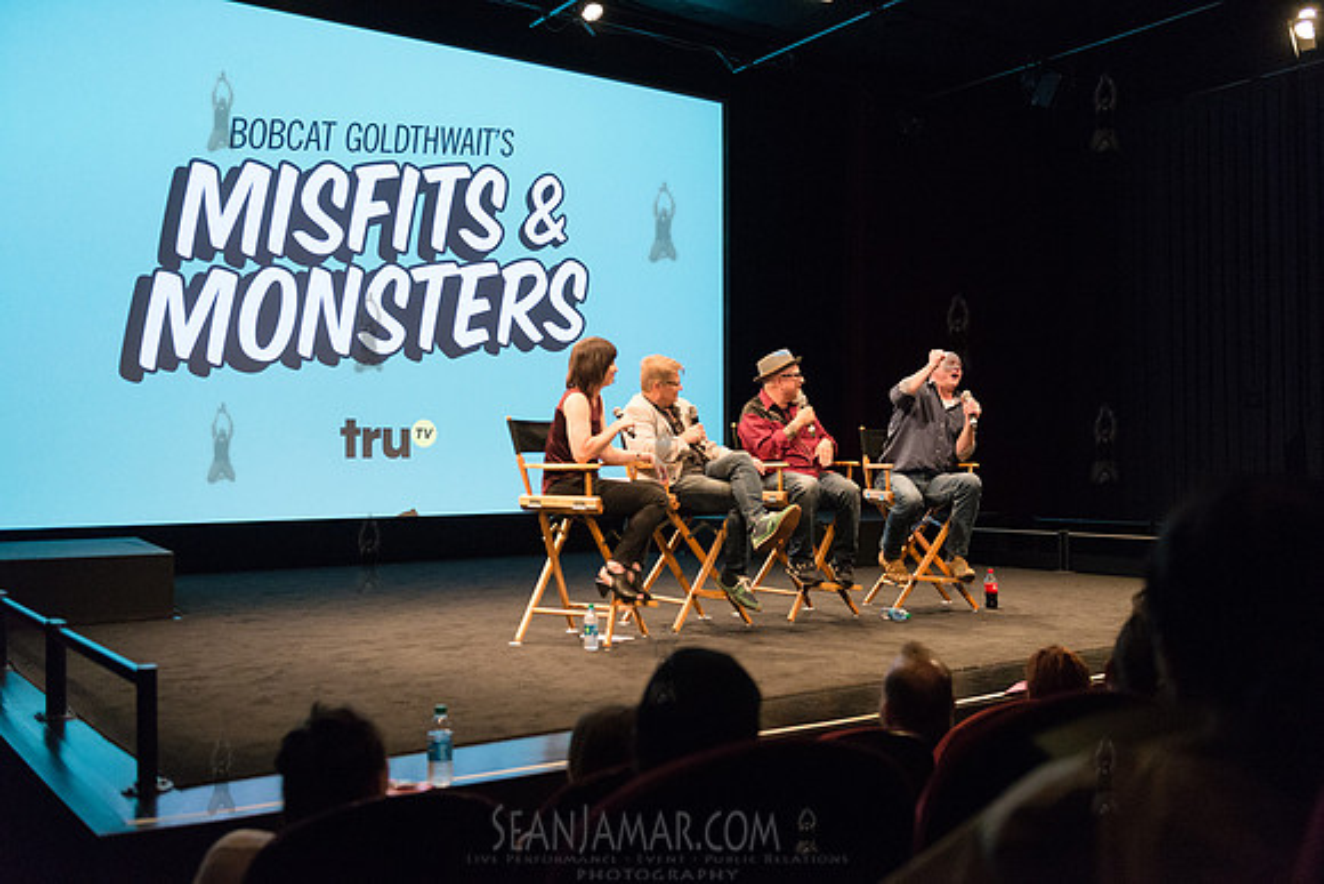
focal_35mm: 34
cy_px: 442
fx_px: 1251
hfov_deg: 55.8
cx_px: 662
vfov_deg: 38.9
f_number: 3.2
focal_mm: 34
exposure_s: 1/200
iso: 4000
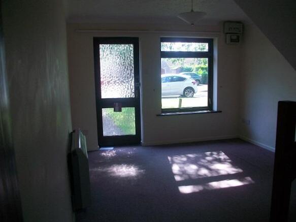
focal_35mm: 32
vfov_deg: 44.1
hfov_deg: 56.8
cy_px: 111
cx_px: 148
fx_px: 274
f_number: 2.8
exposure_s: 1/80
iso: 64
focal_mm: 5.7
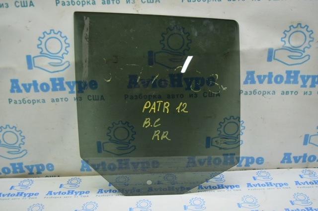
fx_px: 318
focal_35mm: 36
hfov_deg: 53.2
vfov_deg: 36.8
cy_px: 106
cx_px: 159
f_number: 4
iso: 400
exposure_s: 1/40
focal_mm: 24
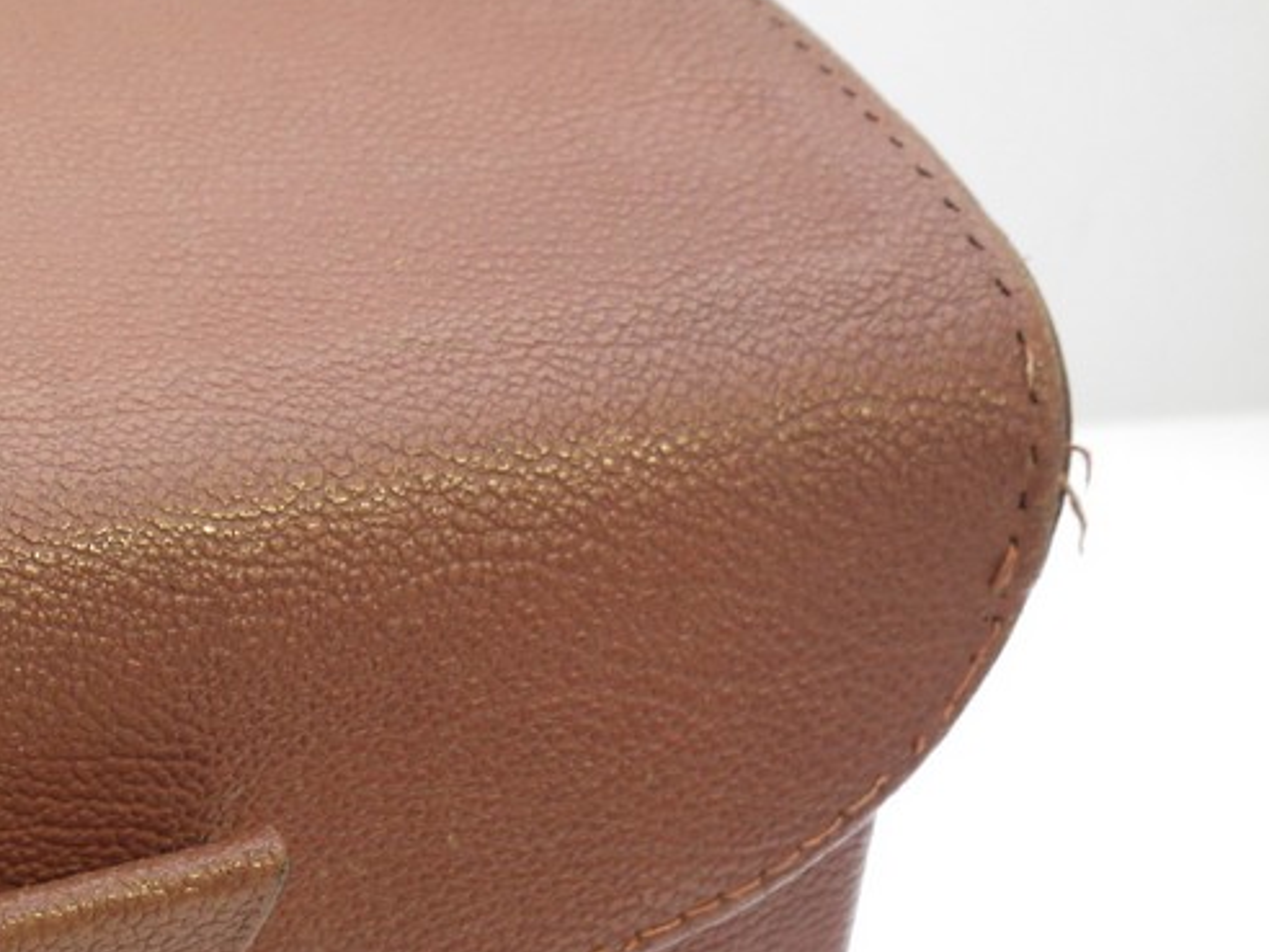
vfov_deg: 12.6
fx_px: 4289
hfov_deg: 16.1
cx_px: -273
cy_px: 841
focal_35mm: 117
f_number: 10
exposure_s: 1/4
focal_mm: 24
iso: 400
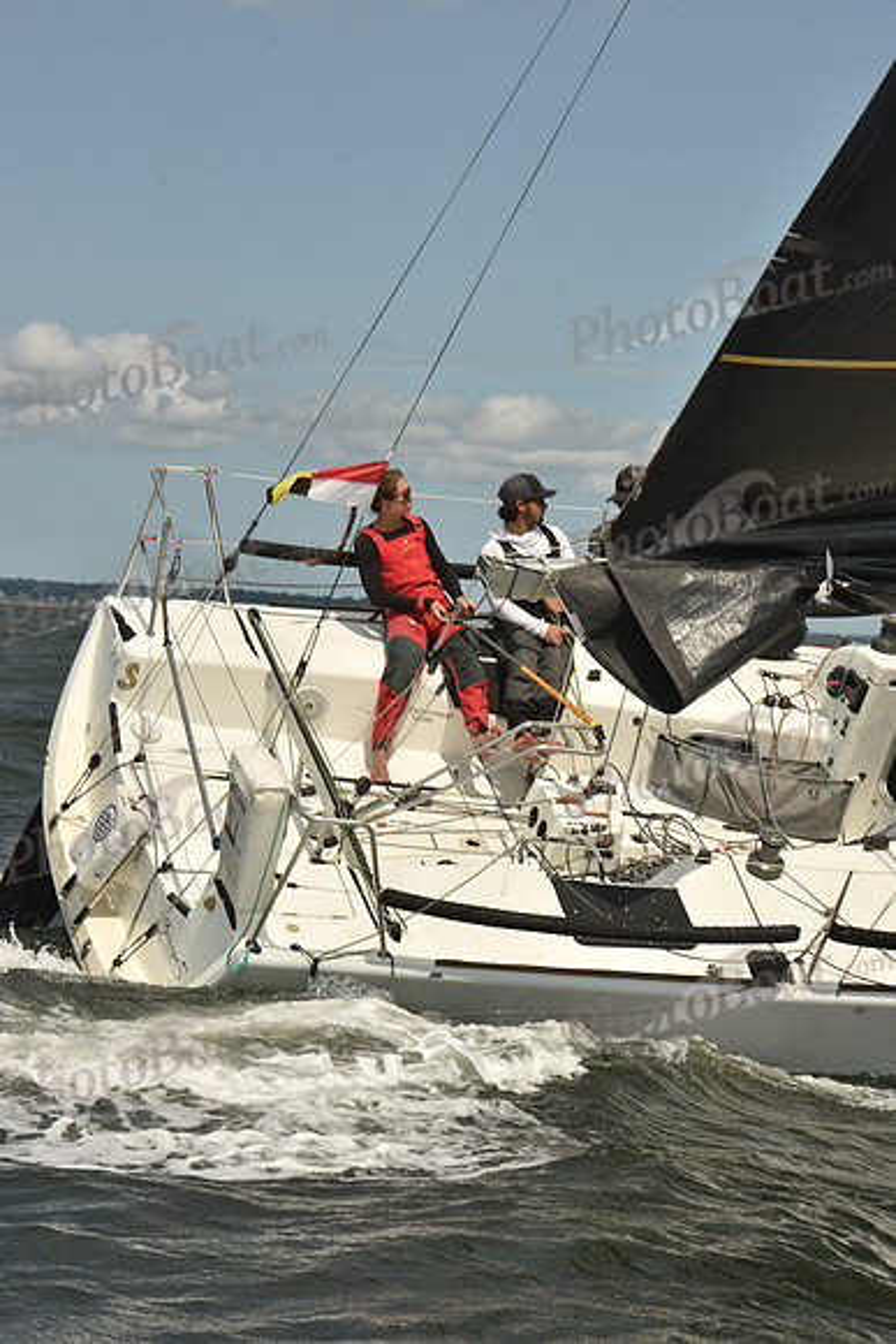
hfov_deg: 13.7
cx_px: 448
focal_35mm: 100
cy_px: 672
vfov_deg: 20.4
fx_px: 3731
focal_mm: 100
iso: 250
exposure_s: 1/800
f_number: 11
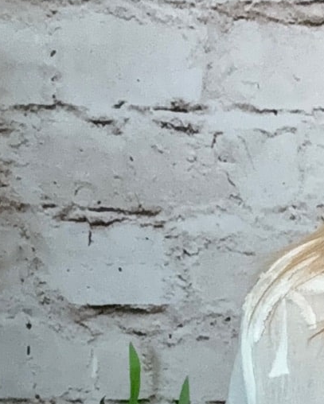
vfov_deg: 15.2
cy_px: 588
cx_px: 527
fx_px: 1413
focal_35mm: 118
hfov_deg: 12.3
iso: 200
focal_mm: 2.69
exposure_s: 1/50
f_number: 1.9
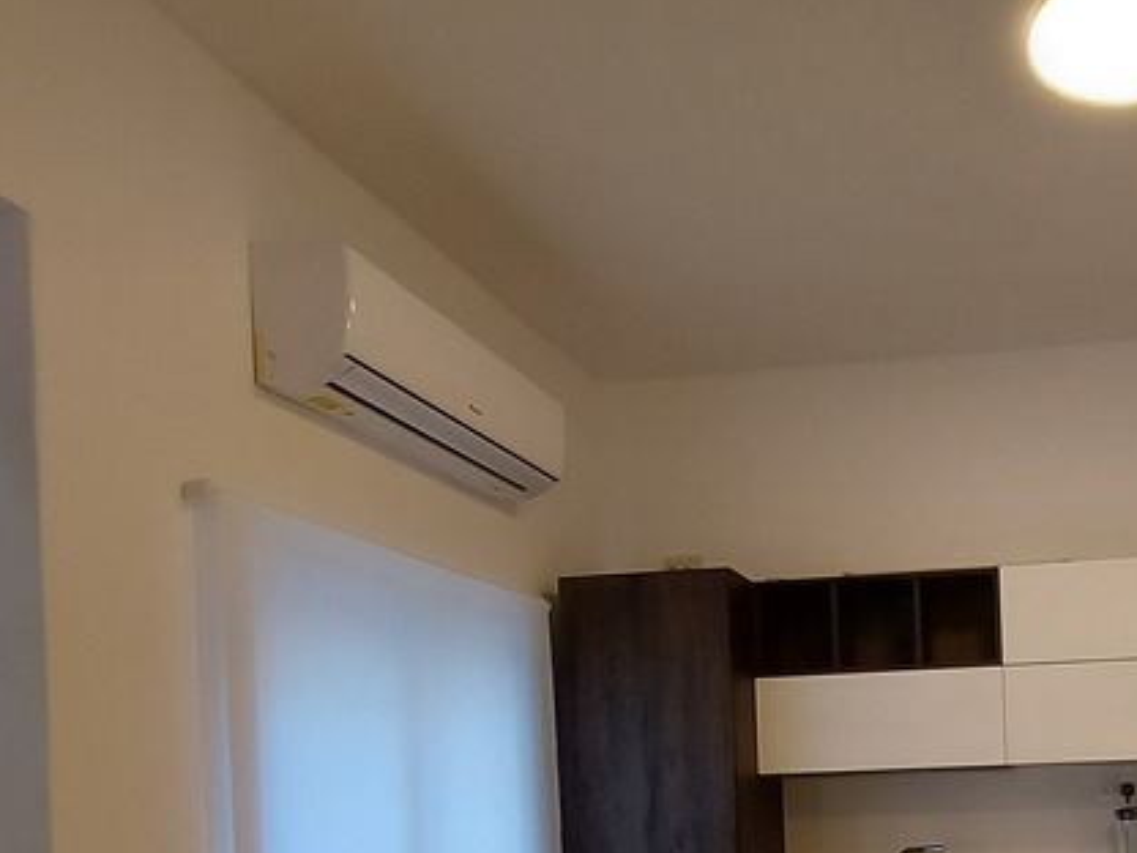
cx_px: 954
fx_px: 1051
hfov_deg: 52.1
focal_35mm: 32
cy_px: 809
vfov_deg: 40.0
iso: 160
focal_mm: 1.74
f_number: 2.2
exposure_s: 1/50
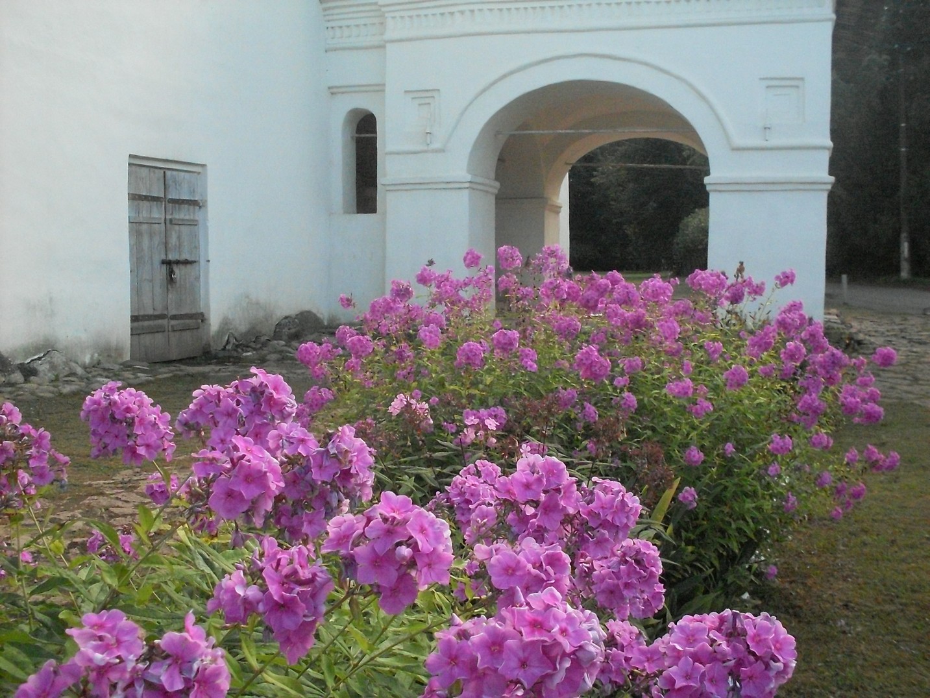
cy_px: 349
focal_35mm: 38
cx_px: 465
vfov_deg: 37.7
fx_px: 1021
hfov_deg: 49.0
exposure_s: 1/250
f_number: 8.4
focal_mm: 6.3
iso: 400
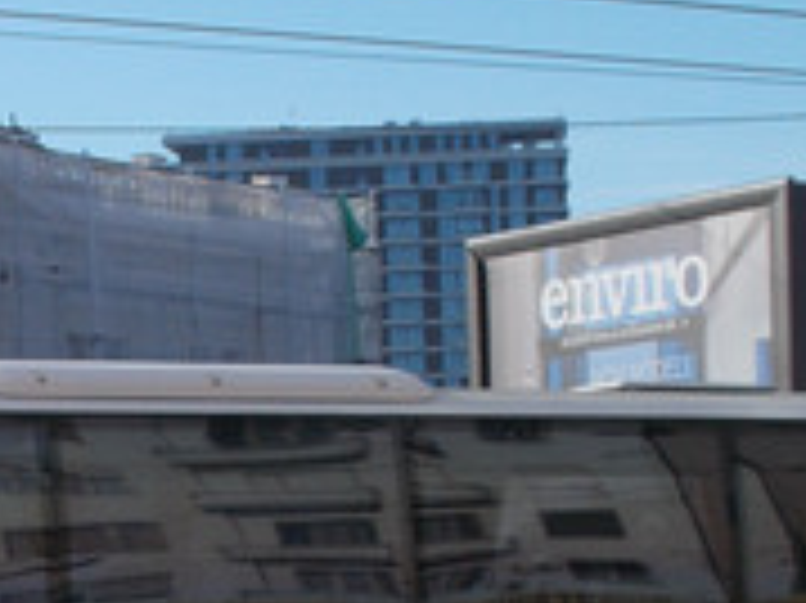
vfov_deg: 8.3
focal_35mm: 179
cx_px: -86
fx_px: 4165
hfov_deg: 10.9
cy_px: 544
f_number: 4.5
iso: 80
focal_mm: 9
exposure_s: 1/400
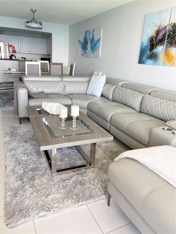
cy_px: 117
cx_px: 88
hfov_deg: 53.1
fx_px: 176
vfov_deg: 67.3
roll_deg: -3.2
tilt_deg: -17.5
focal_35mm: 26
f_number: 1.6
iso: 125
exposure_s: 1/84
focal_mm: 5.96
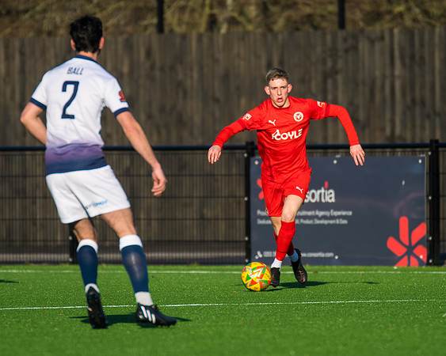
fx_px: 10009
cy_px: 162
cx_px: 263
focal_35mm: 759
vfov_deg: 2.0
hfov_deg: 2.6
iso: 400
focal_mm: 380
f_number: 4
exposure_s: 1/3200
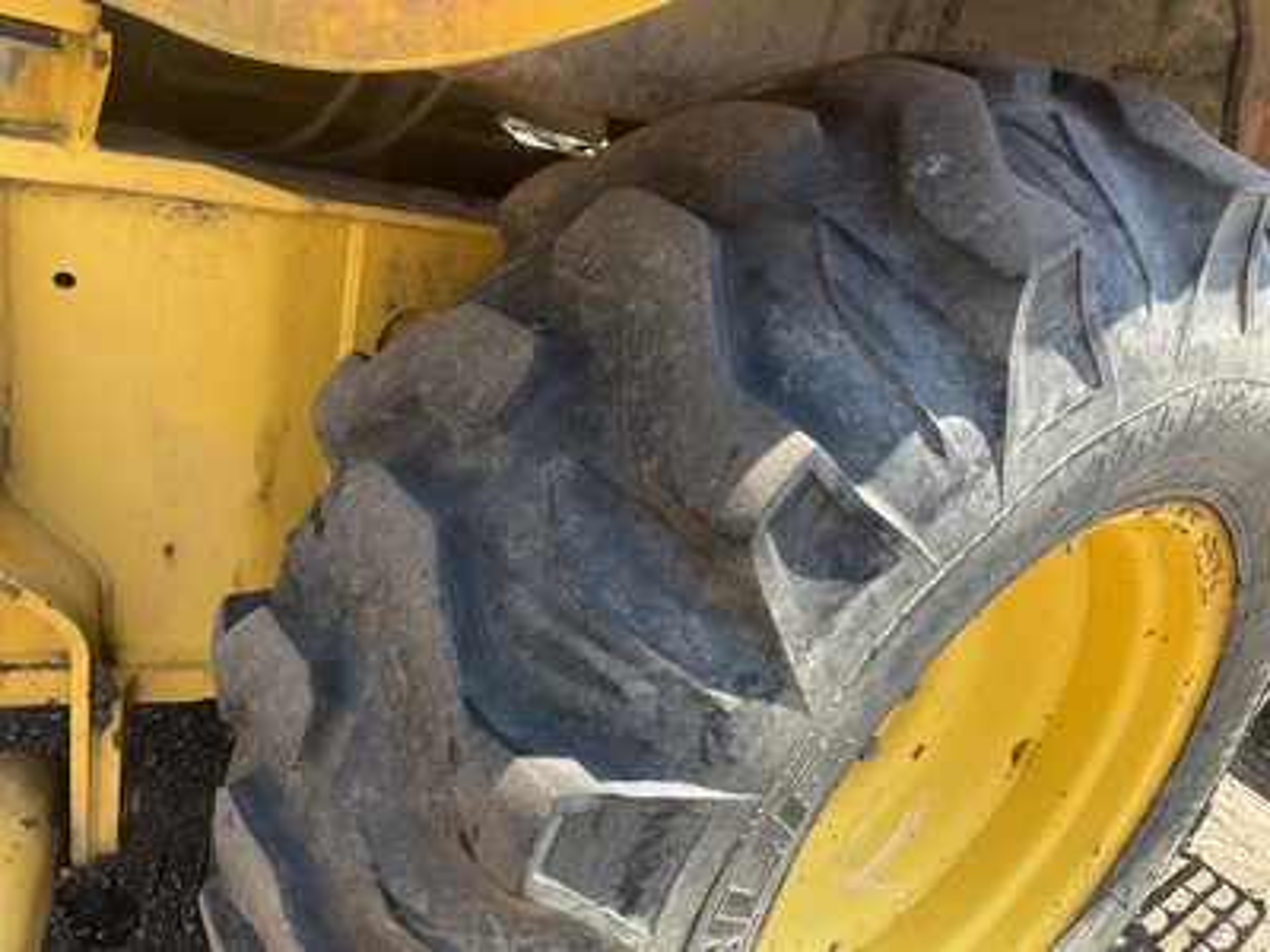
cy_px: 476
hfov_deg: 61.7
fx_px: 1064
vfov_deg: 48.2
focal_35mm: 29
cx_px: 635
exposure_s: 1/299
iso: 25
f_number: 1.8
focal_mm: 3
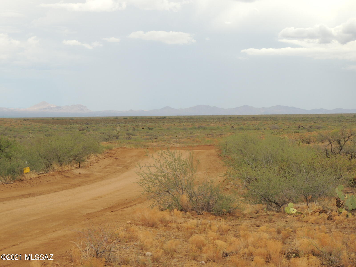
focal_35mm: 100
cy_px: 134
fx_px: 1028
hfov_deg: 19.6
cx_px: 178
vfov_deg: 14.8
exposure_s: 1/320
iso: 100
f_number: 4.1
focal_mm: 17.8
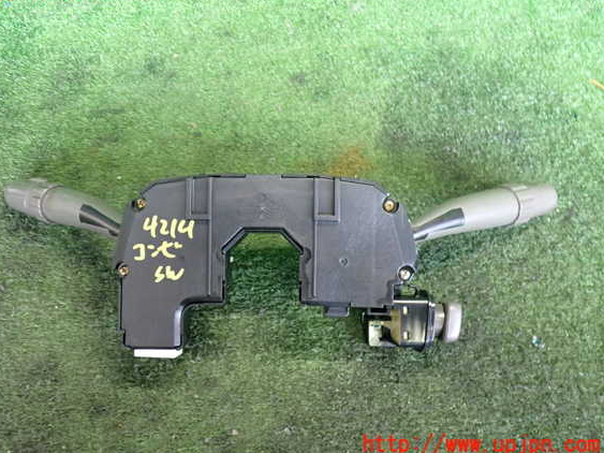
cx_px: 283
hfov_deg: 56.8
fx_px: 558
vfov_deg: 44.1
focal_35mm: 32
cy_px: 217
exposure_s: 1/30
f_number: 2.3
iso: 500
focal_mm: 5.4
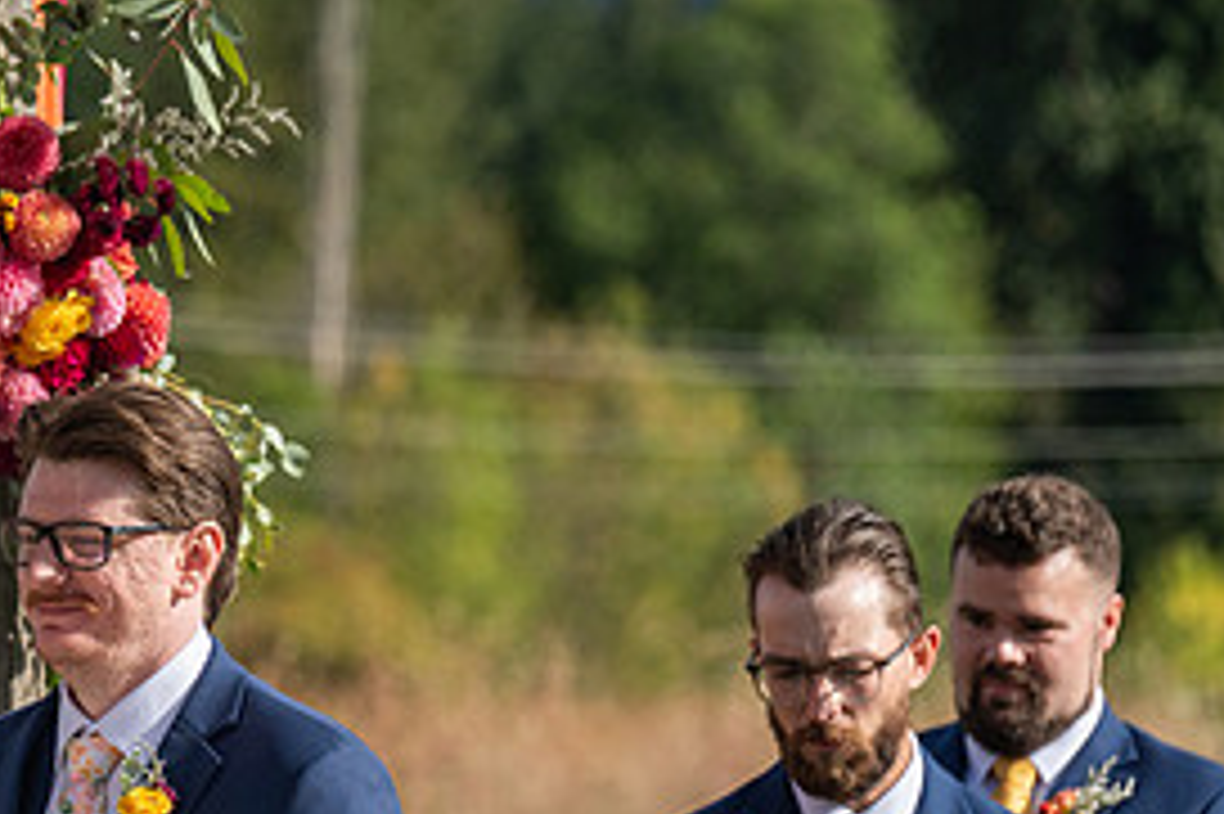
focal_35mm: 320
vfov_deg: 4.3
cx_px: 126
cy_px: 866
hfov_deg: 6.4
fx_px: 10873
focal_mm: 150
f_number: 4.5
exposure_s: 1/4000
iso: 400
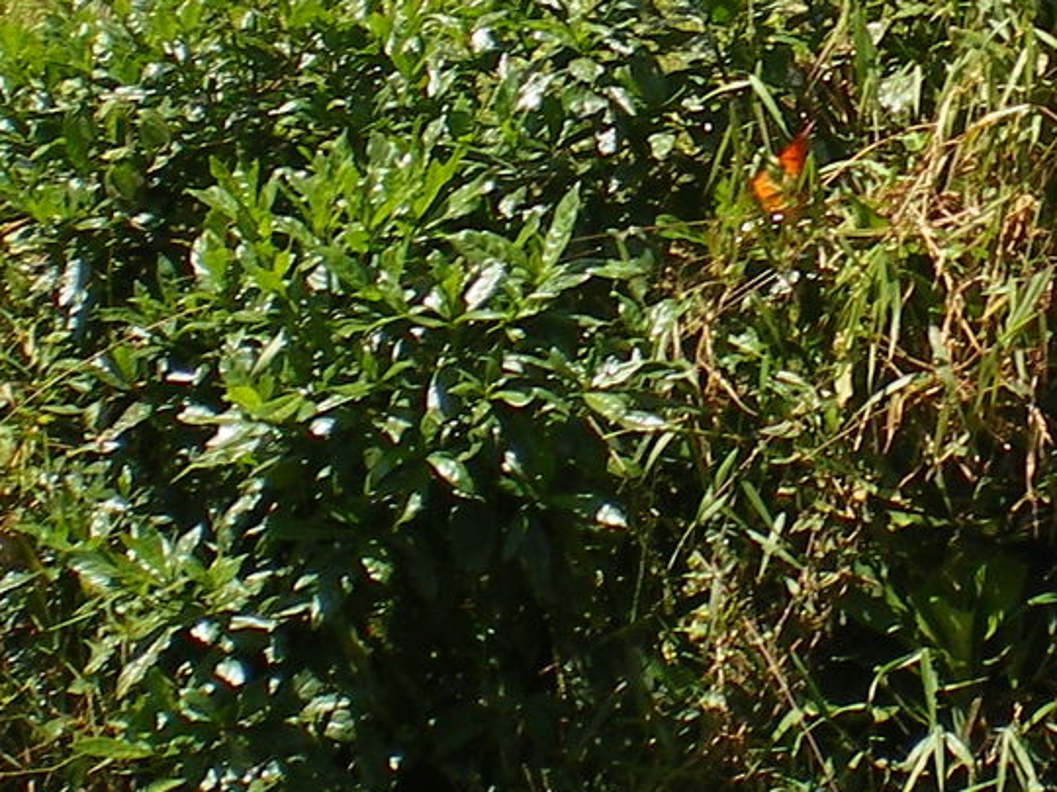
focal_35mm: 128
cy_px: -233
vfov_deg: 11.3
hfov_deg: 15.0
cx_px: 1141
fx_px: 3908
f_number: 4.6
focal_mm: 6.3
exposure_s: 1/250
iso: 50
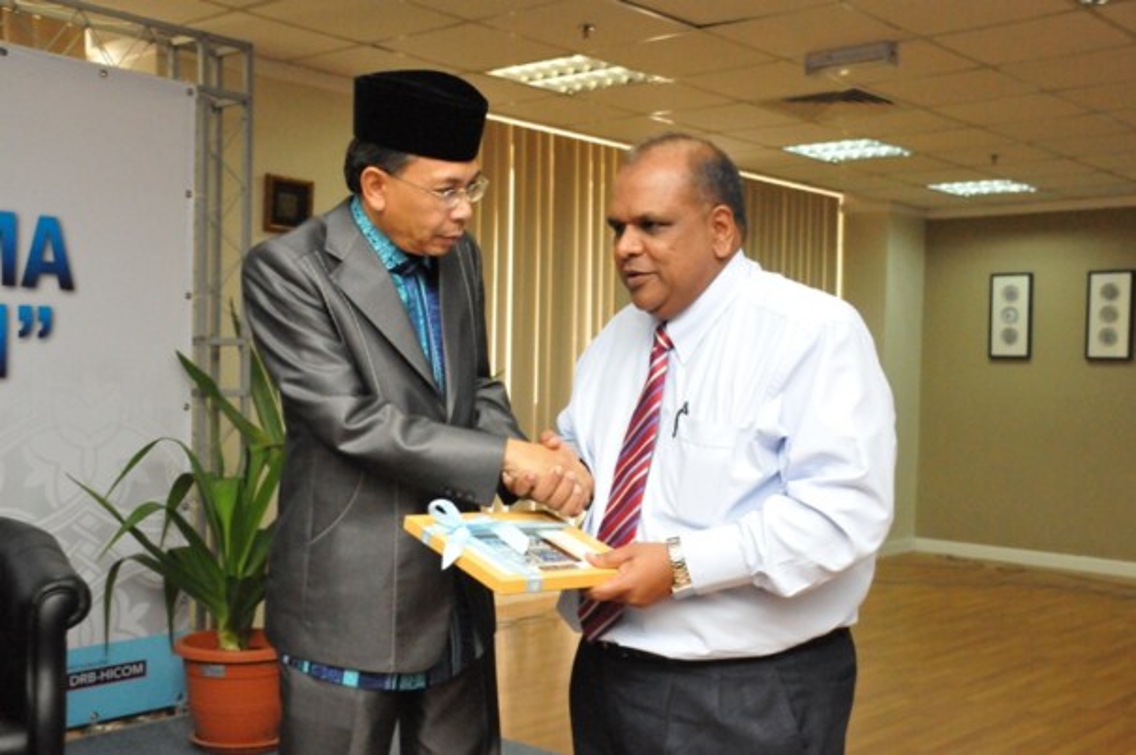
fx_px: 1371
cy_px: 378
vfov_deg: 30.8
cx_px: 568
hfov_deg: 45.0
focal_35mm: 44
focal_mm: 29
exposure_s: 1/250
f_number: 5
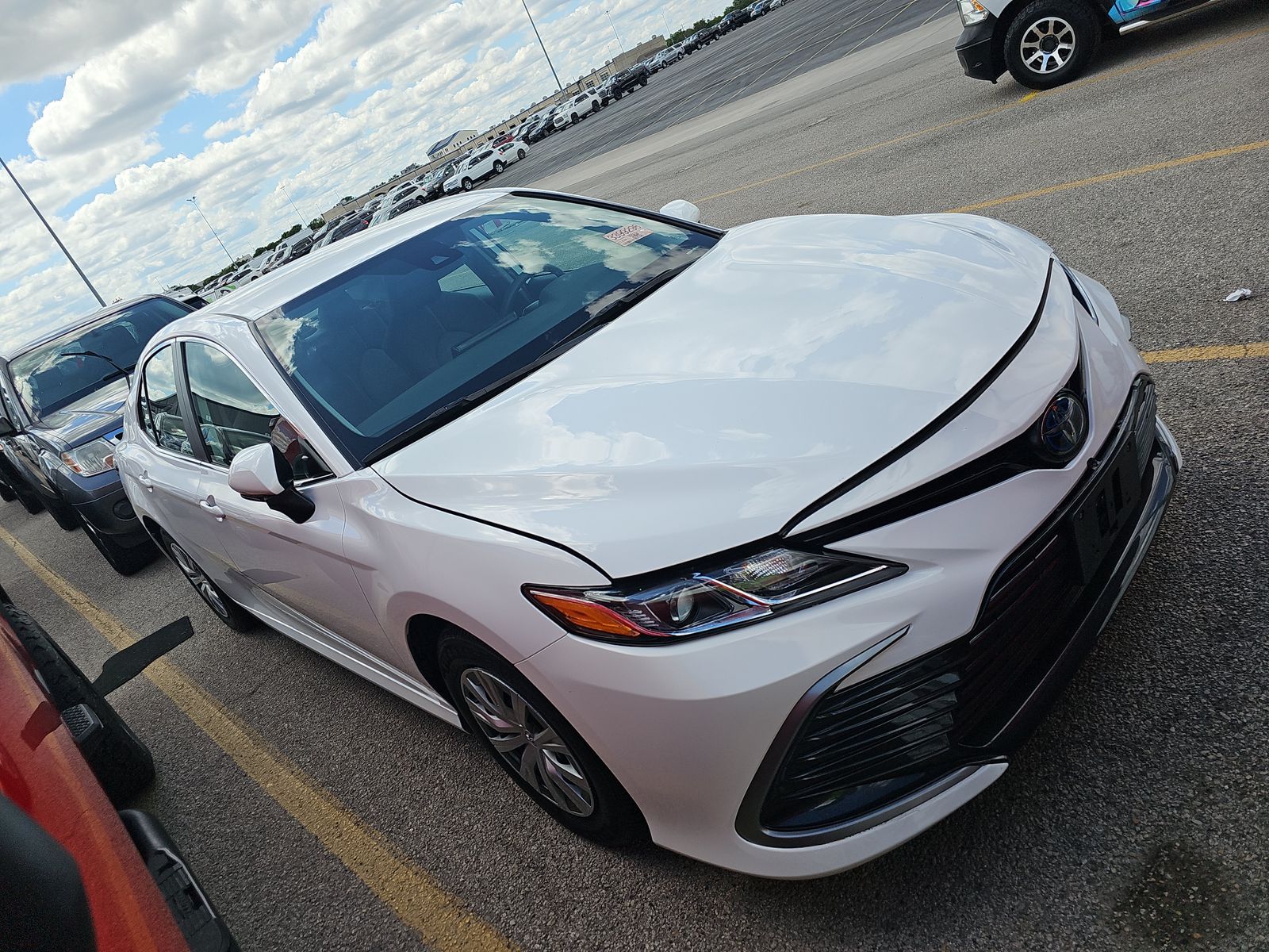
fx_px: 843
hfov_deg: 73.9
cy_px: 476
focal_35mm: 23
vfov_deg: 58.9
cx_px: 634
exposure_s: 1/651
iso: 50
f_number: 1.7
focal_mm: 6.3
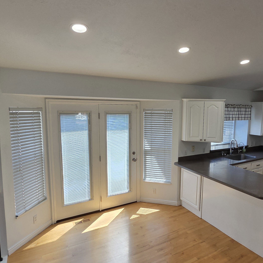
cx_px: 160
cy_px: 137
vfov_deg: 69.6
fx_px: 189
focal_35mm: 22
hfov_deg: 68.8
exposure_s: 1/346
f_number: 2.2
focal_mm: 2.2
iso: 100
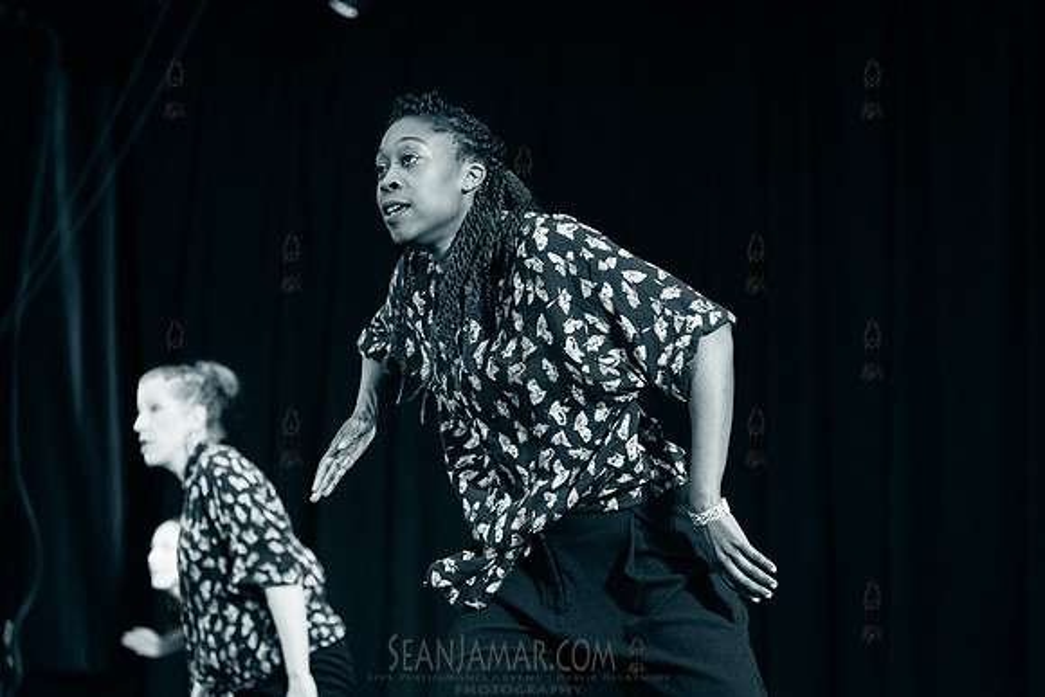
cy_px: 348
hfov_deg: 23.6
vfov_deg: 15.9
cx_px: 522
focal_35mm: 86
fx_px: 2497
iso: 4000
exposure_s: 1/1250
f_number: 2.8
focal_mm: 86
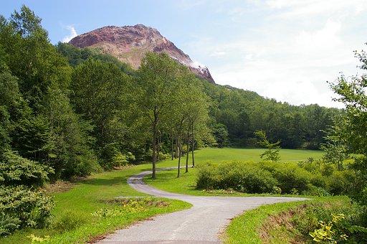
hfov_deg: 59.6
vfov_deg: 41.6
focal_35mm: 32
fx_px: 321
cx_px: 184
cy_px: 122
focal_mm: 21
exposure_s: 1/180
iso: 200
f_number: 9.5
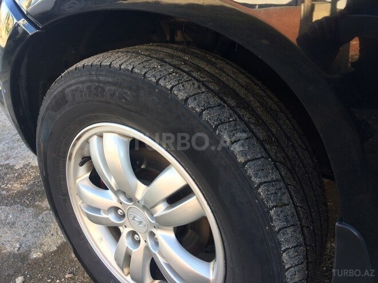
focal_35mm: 29
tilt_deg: -28.9
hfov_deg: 61.7
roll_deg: +0.8
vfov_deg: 48.2
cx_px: 189
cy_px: 142
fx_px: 317
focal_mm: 4.15
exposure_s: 1/100
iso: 32
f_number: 2.2
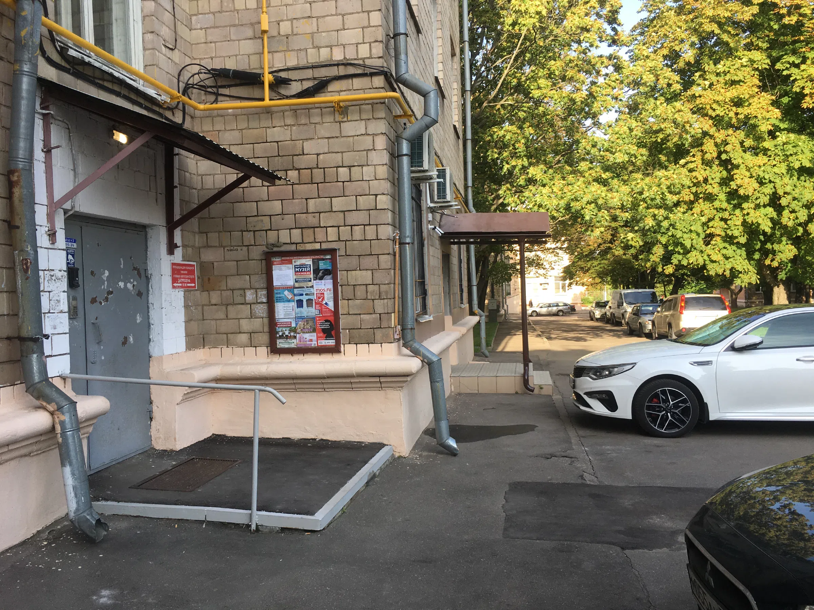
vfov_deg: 48.2
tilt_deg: +1.2
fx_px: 682
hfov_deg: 61.7
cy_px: 305
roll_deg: +3.2
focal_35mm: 29
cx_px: 407
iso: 25
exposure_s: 1/273
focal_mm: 4.15
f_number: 2.2
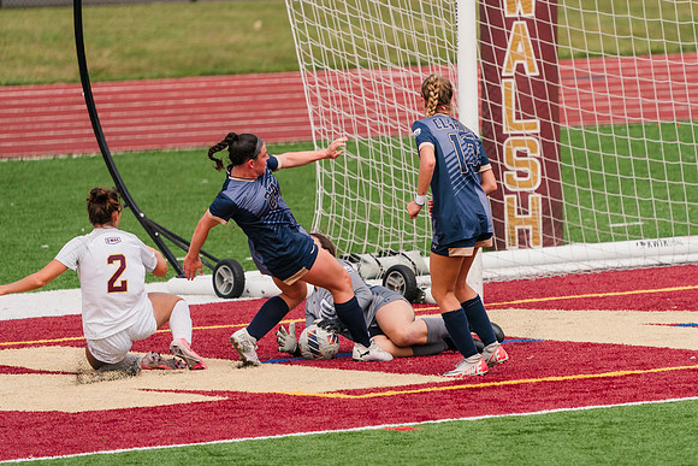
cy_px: 233
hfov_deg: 3.0
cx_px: 407
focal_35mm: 678
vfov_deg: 2.0
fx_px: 13147
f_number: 6.3
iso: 500
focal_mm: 582
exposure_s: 1/1600
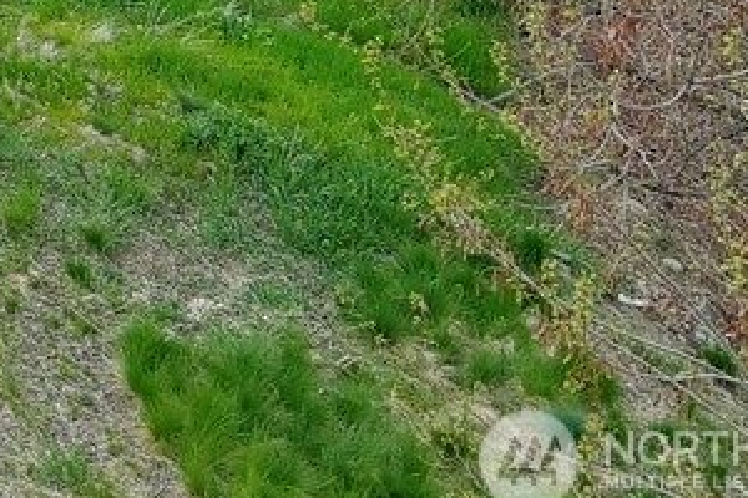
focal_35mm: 164
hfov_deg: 10.5
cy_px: -830
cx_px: -1146
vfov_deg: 7.6
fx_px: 3407
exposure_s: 1/240
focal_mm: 10.57
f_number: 2.8
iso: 100
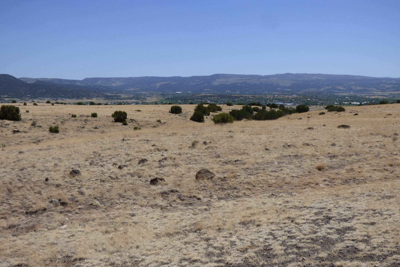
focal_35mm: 45
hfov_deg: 43.6
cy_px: 122
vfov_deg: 29.9
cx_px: 200
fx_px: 500
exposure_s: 1/1600
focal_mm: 7.37
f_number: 3.6
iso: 100
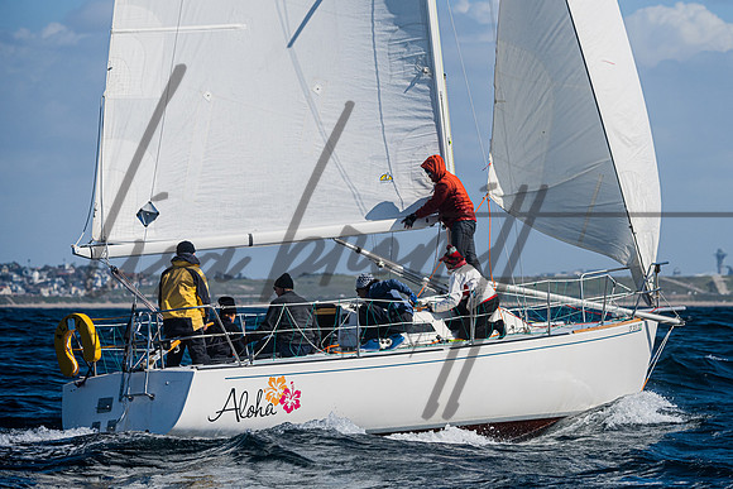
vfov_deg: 6.1
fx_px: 4613
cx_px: 455
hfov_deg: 9.1
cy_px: 194
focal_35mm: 226
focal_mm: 180
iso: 400
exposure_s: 1/6400
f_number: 6.3
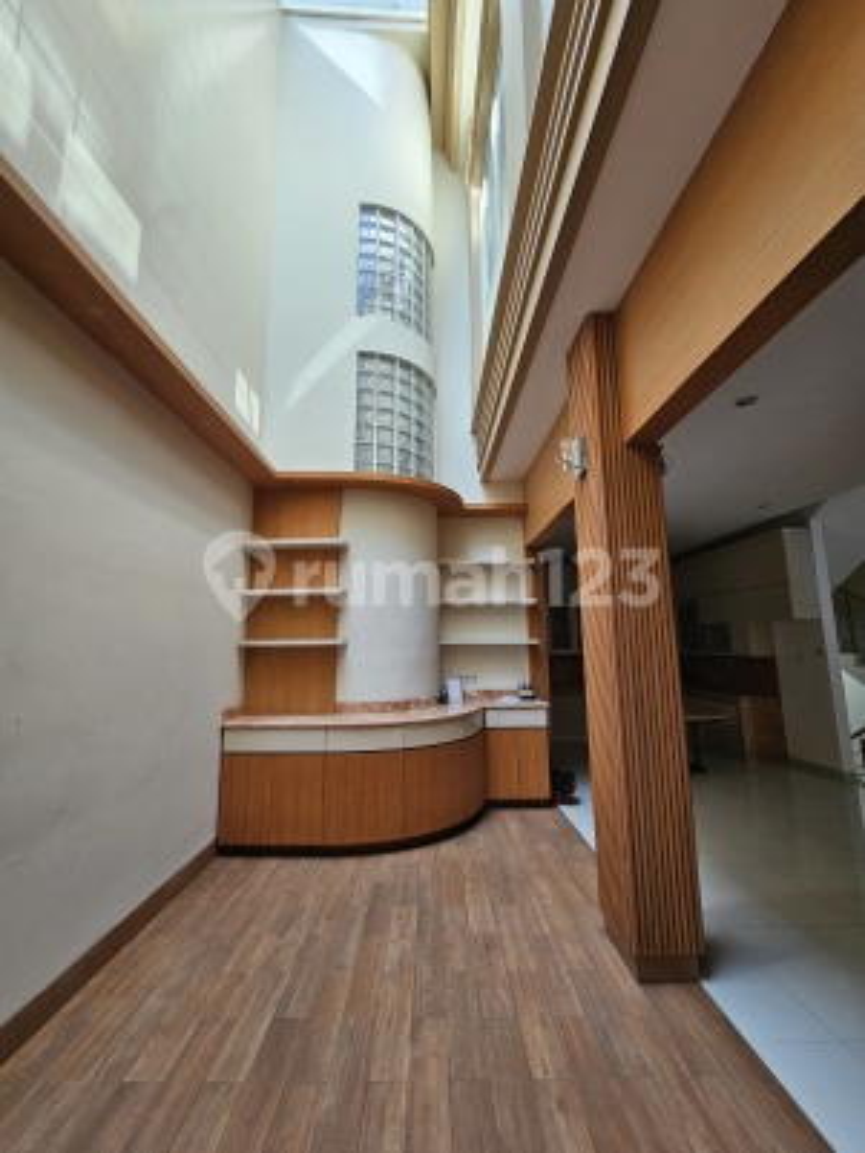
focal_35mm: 13
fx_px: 433
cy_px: 576
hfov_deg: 89.9
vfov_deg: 106.2
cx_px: 432
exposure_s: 1/70.8
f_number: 2.2
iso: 160
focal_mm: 2.2
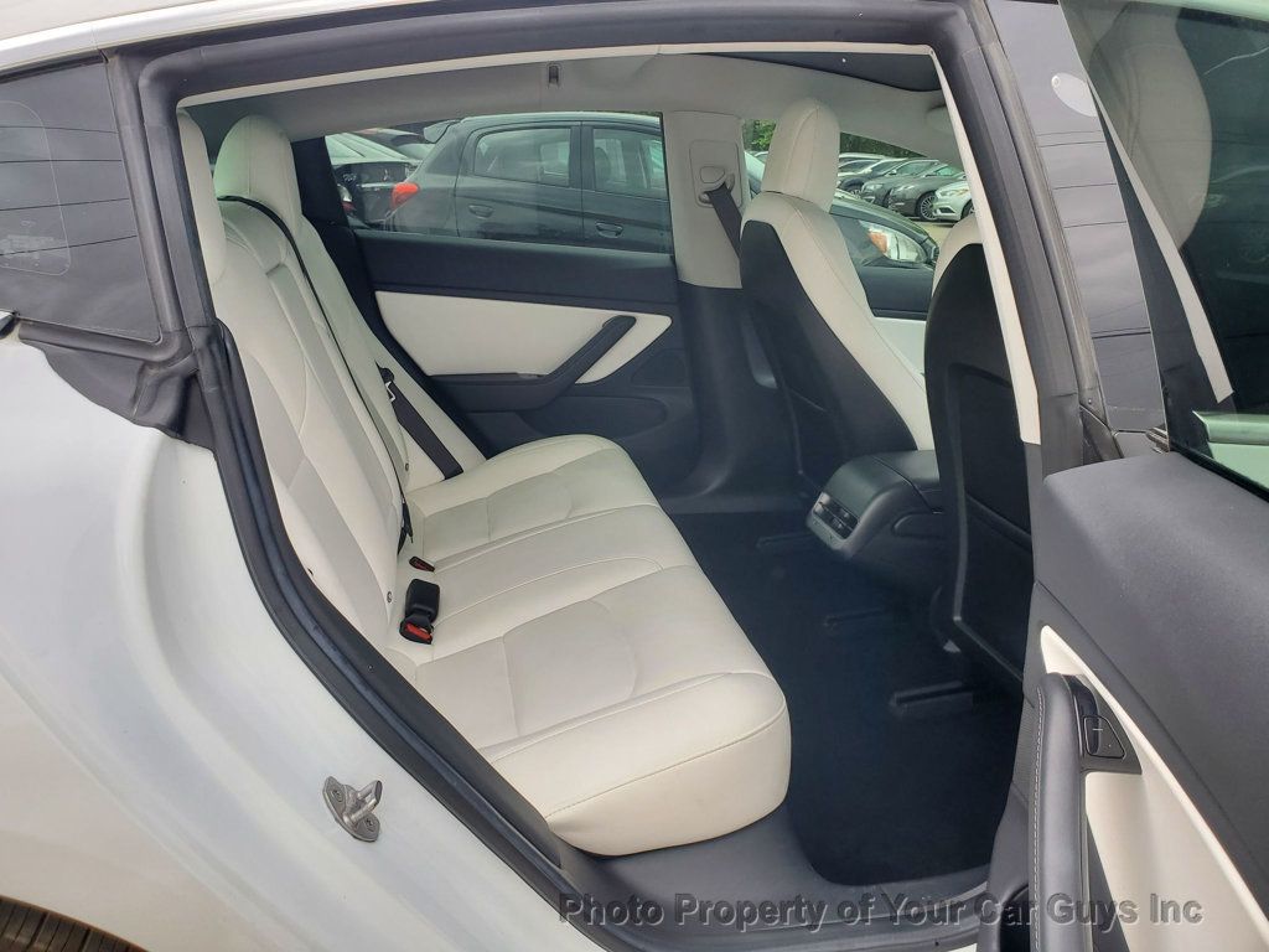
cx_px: 634
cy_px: 476
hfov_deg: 67.3
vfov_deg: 53.1
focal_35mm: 26
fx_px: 953
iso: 50
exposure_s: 1/263
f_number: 2.4
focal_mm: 4.3
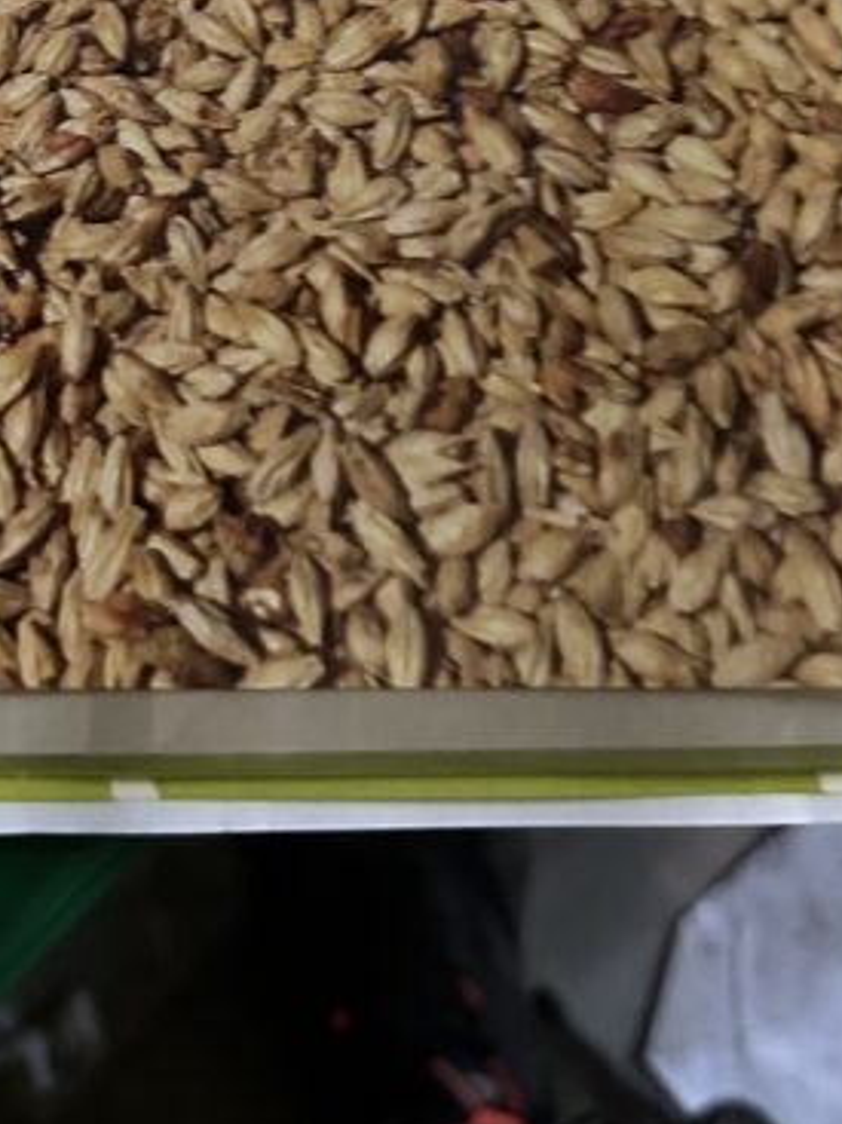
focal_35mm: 67
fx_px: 2174
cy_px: -279
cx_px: 46
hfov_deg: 21.3
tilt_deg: -78.9
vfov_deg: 25.5
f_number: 1.78
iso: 1000
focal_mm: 6.86
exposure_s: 1/32
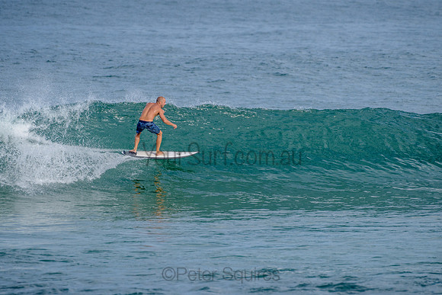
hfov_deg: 3.4
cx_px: 221
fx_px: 7516
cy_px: 148
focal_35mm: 612
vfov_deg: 2.2
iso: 200
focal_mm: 500
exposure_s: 1/1250
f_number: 5.6
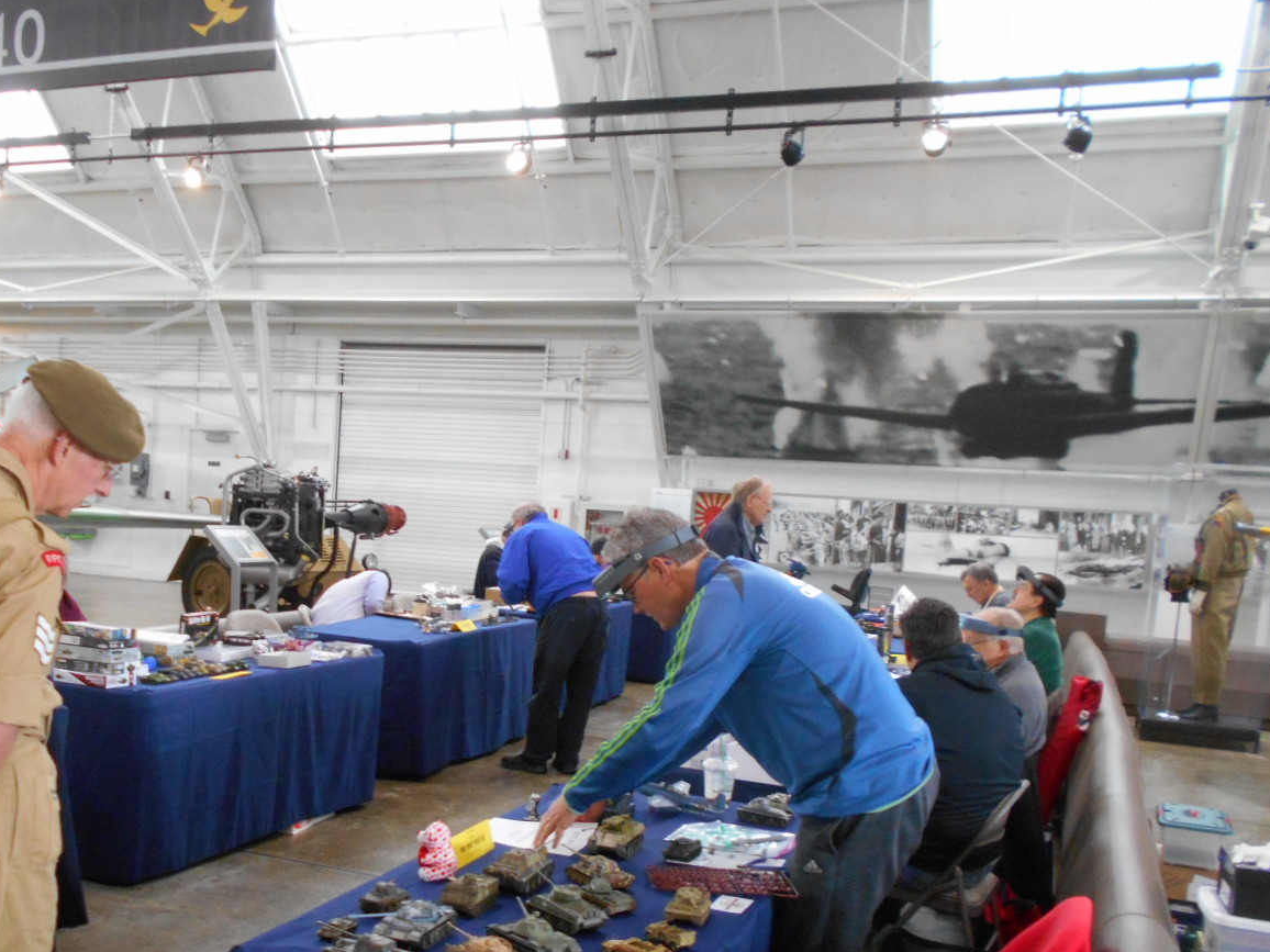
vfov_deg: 39.3
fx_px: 1321
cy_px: 611
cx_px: 487
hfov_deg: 50.9
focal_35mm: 36
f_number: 3.2
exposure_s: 1/30
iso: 360
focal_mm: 4.6
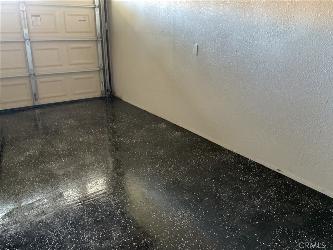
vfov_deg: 48.2
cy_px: 125
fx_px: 279
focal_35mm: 29
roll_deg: -1.5
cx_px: 166
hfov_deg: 61.7
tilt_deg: -20.3
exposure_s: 1/30
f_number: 1.8
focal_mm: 3
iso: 320
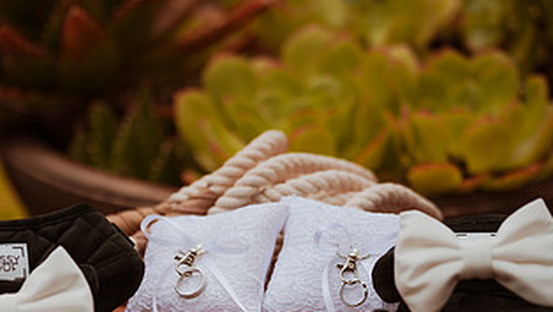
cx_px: 268
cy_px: 301
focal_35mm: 261
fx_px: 3829
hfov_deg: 8.3
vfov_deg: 4.7
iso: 250
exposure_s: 1/8000
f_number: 1.8
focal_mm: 135
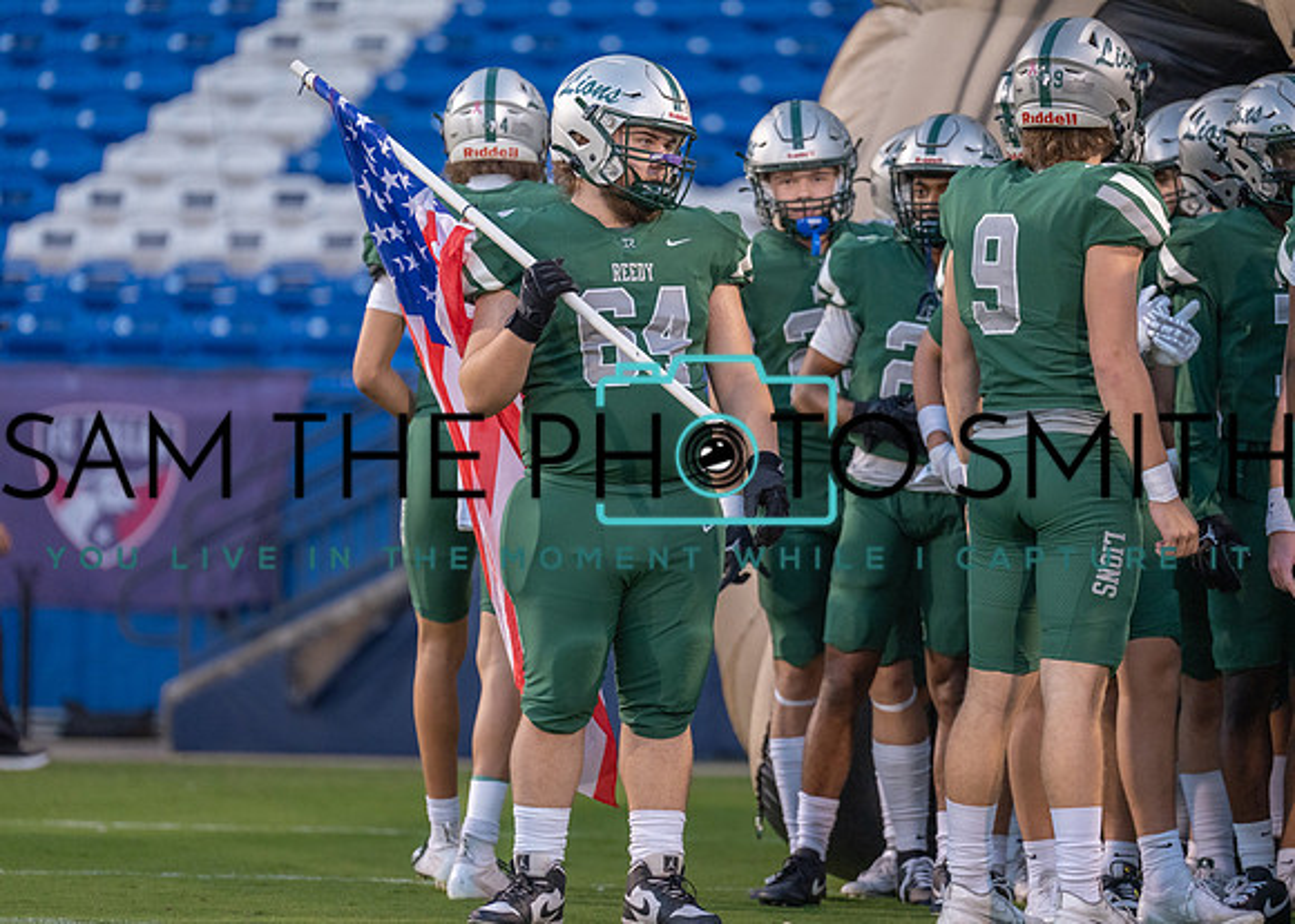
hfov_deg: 8.1
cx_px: 668
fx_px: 9103
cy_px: 418
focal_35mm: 248
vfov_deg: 5.8
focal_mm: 197
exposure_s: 1/1000
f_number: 2.8
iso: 2000
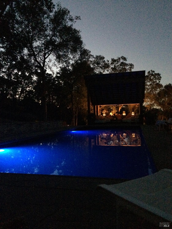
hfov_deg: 46.8
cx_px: 86
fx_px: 199
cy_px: 114
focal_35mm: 30
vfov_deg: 60.0
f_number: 2.2
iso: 2500
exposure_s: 1/15
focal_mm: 4.12
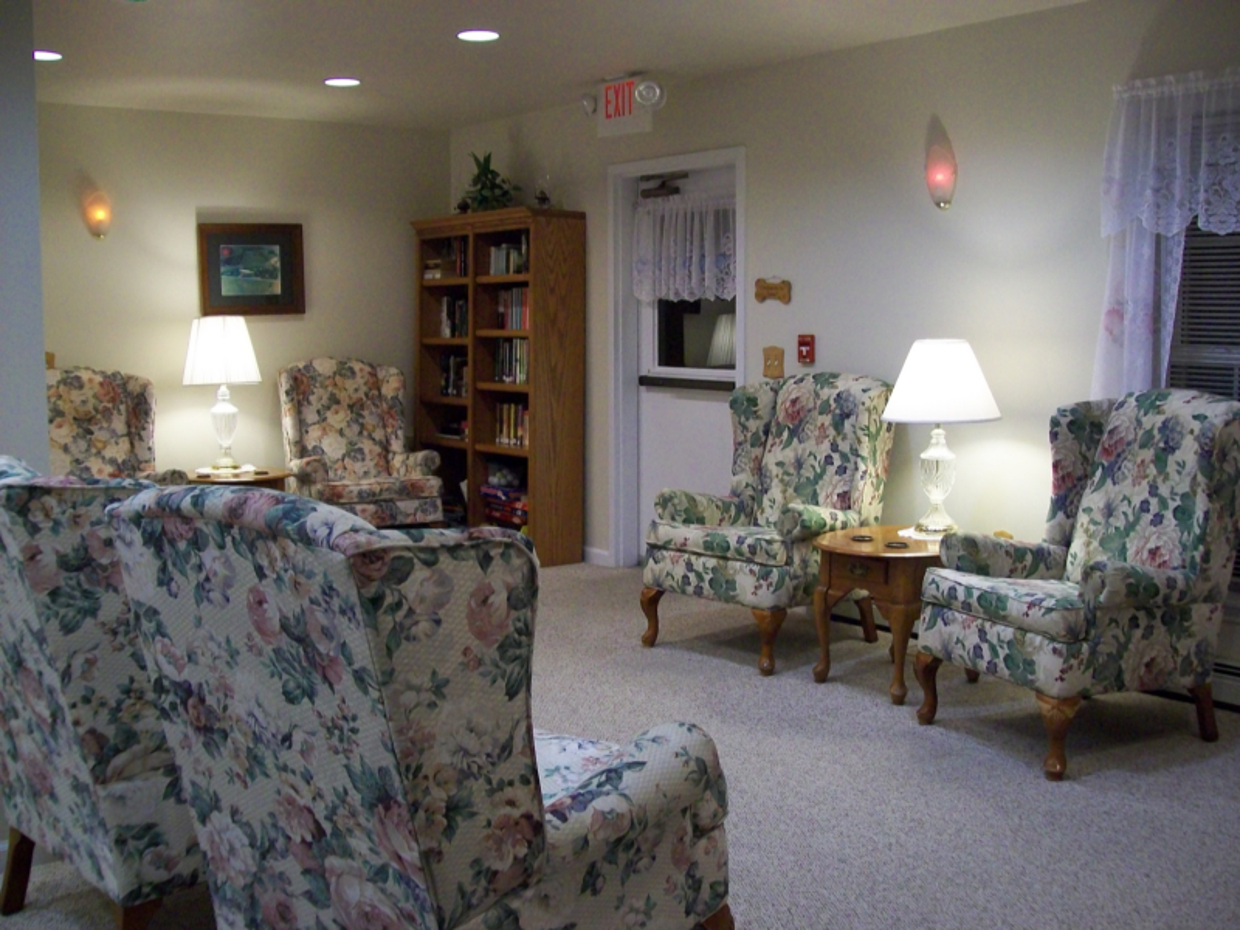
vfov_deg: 39.7
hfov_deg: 51.4
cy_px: 465
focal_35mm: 36
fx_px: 1290
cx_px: 620
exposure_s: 1/40
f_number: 2.7
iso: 160
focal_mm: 6
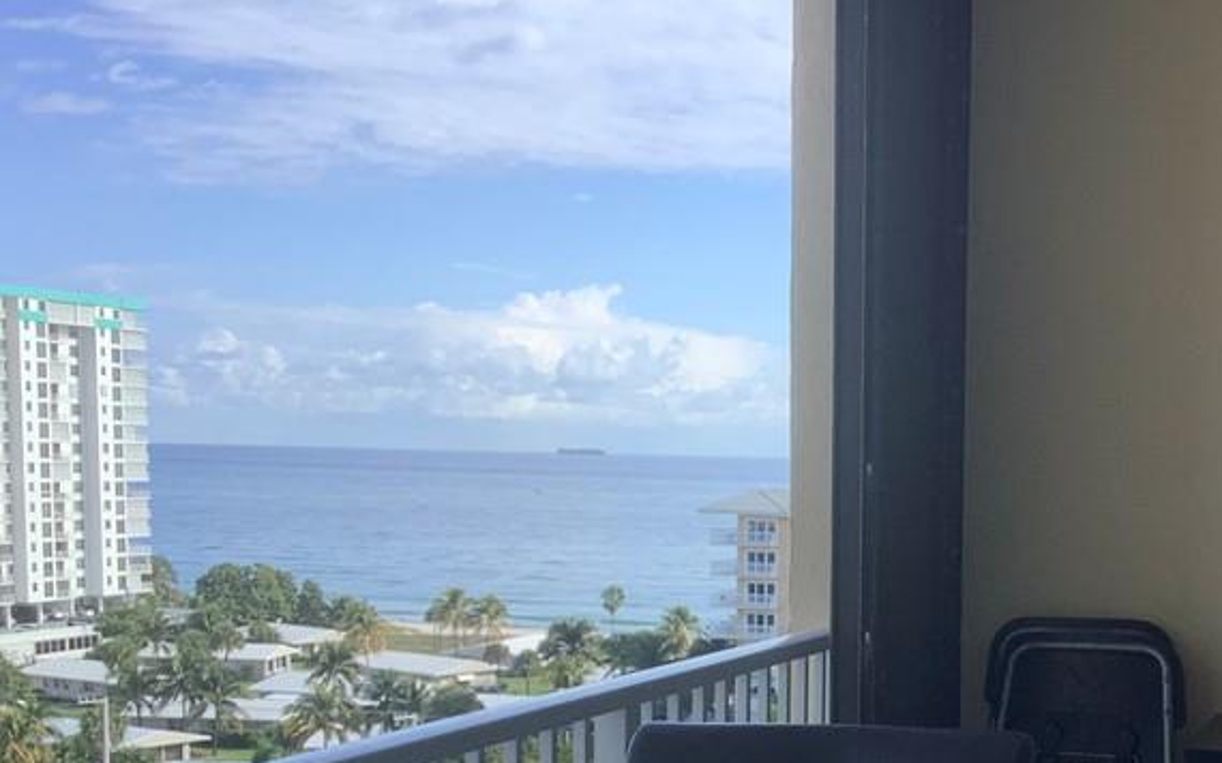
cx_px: 926
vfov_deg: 21.5
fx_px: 1965
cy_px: 684
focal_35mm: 59
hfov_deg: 33.8
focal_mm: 3.3
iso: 25
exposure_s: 1/586
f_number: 2.4
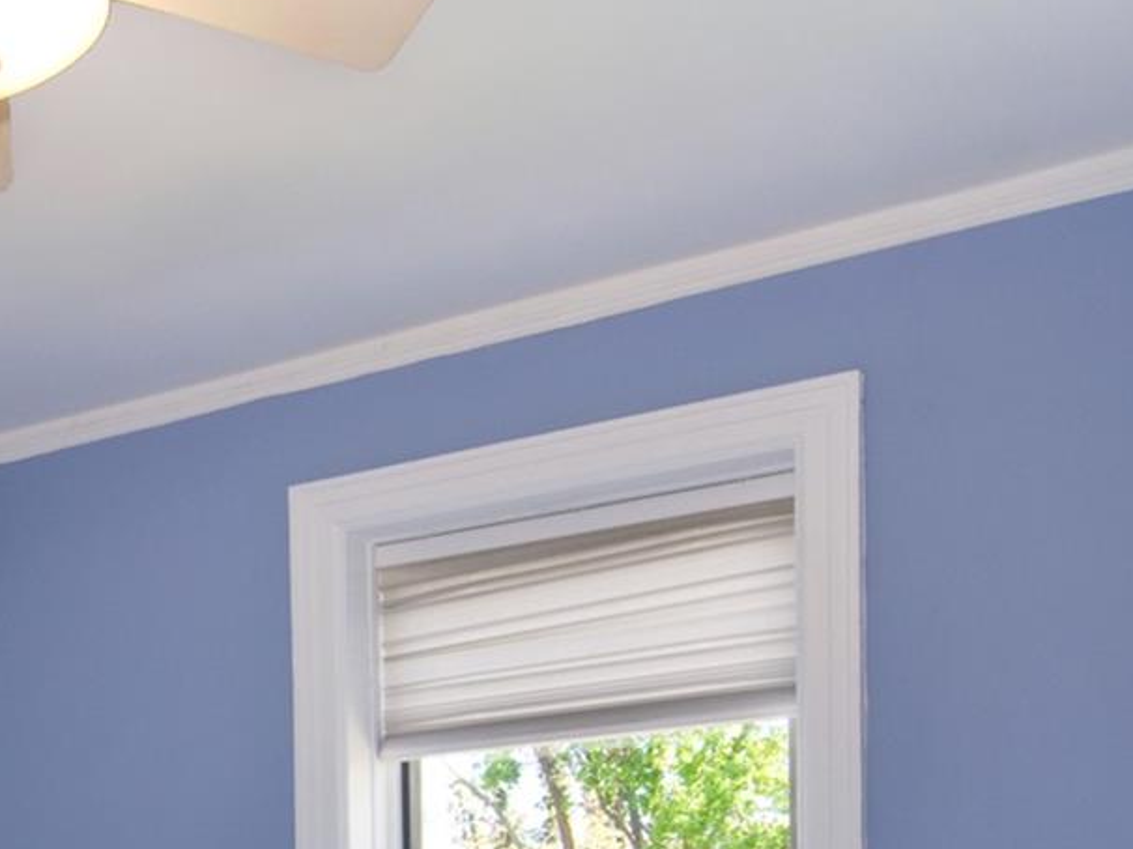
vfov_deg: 24.9
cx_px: -105
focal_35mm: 54
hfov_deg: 31.8
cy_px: 977
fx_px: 1754
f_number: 11
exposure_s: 1/60
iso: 640
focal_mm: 11
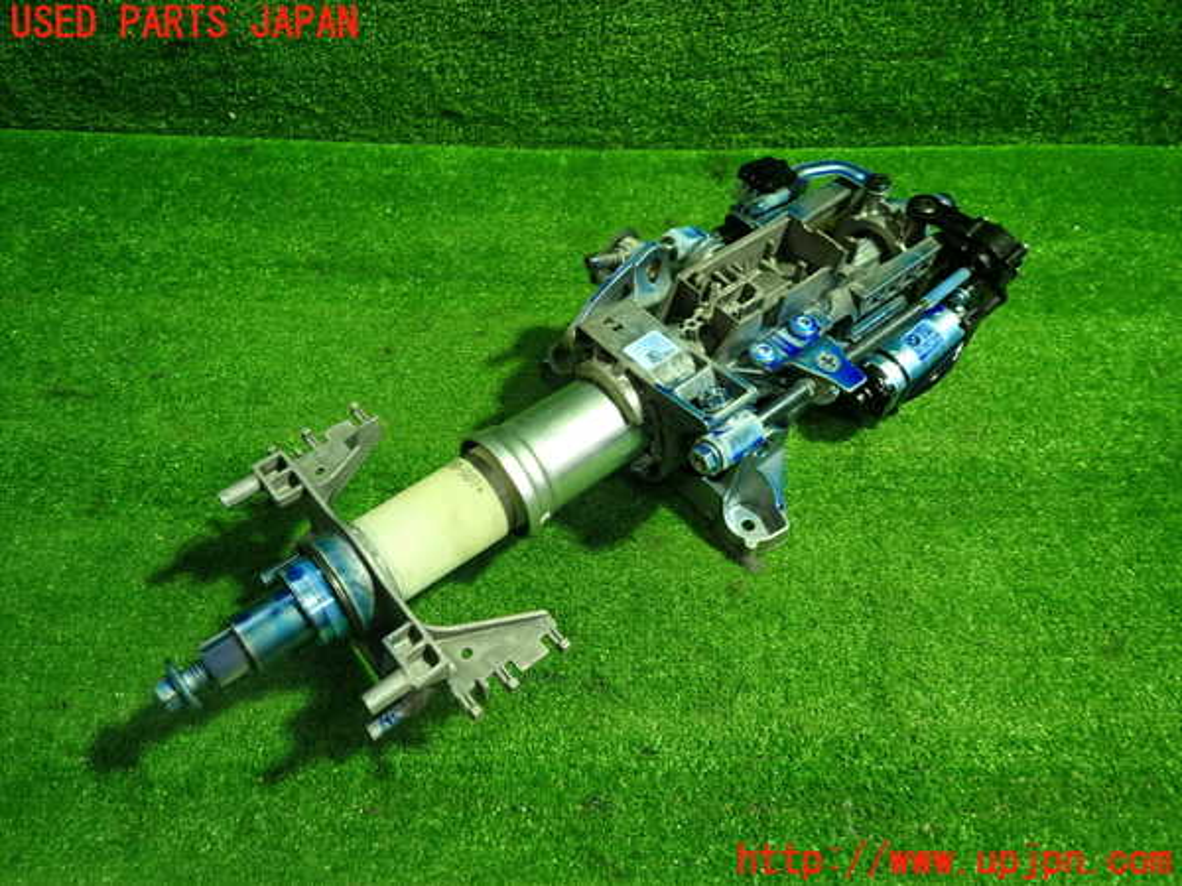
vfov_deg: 54.9
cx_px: 591
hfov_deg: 69.4
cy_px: 443
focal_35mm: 25
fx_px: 854
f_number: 2
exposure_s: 1/30
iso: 200
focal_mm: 4.5
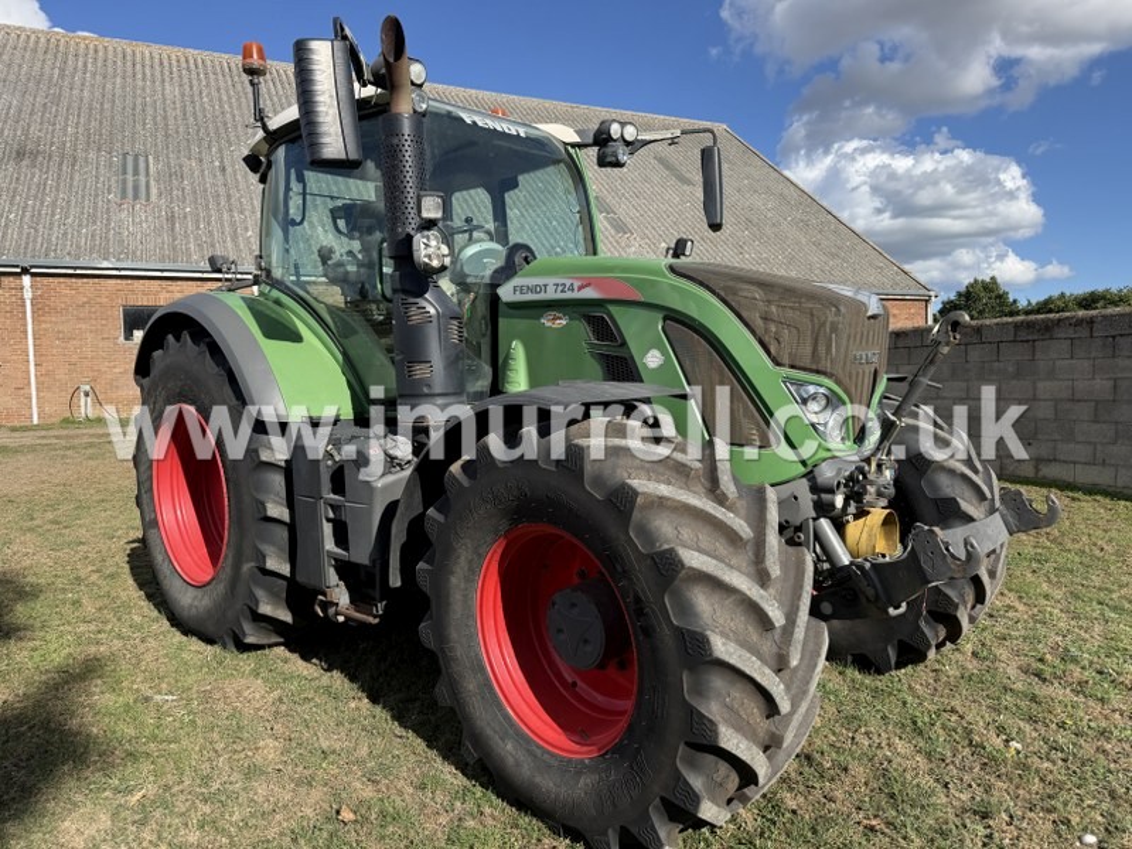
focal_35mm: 24
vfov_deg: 56.8
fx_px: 785
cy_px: 424
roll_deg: +1.2
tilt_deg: -3.8
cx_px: 566
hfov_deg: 71.6
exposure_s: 1/3021
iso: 80
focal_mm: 6.76
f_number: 1.78
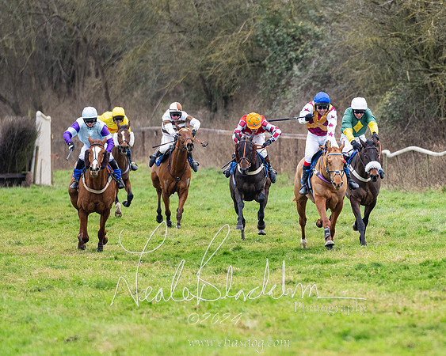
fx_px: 6747
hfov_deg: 3.8
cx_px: 328
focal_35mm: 511
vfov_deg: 3.0
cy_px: 182
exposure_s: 1/1000
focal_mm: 200
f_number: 2.8
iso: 640
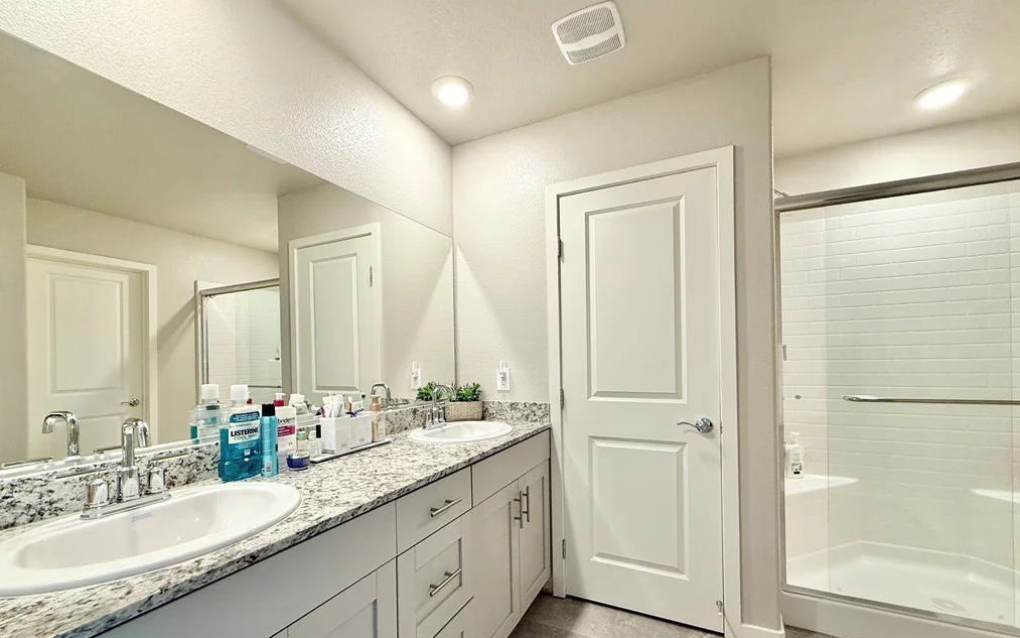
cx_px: 508
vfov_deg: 74.4
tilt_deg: +0.0
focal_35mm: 15
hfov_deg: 101.5
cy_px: 361
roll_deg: +1.4
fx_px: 417
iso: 200
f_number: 2.2
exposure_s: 1/120
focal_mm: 2.22
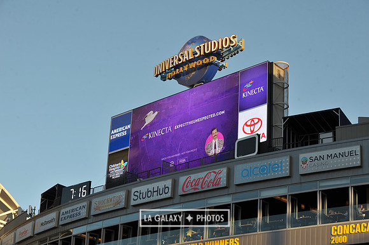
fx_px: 820
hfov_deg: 25.4
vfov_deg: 17.0
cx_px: 184
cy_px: 122
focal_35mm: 80
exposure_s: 1/250
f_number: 8
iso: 200
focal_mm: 80
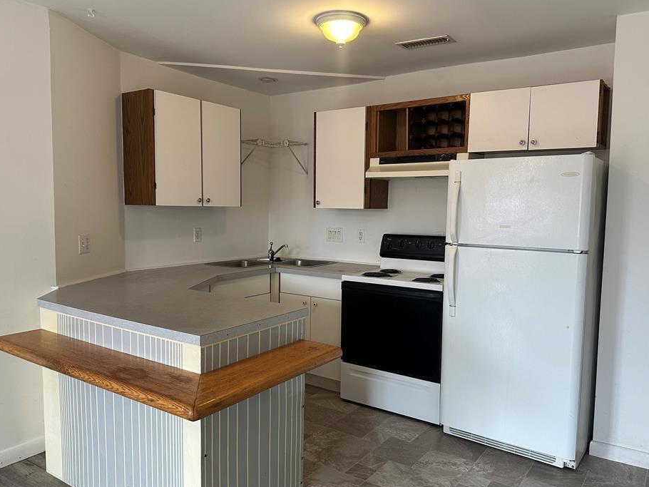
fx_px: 506
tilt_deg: -4.9
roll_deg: -0.1
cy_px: 256
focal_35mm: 27
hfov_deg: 65.3
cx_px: 335
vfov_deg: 51.4
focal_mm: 6.86
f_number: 1.78
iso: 200
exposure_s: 1/120
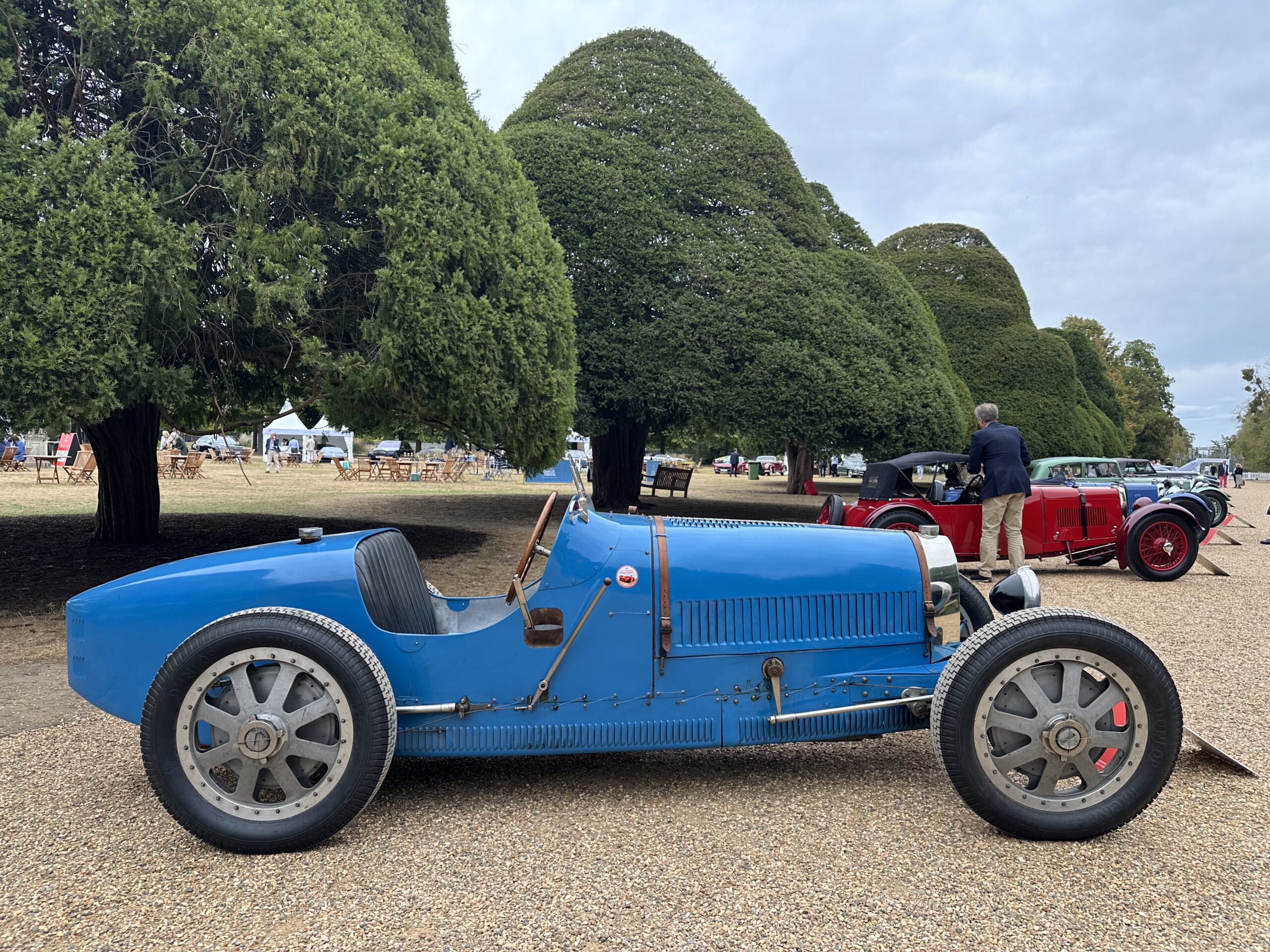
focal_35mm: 24
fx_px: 881
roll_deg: -1.9
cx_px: 635
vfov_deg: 56.8
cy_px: 476
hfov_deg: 71.6
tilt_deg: -1.2
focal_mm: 6.86
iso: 64
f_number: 1.78
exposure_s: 1/208
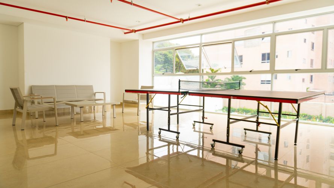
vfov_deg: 45.7
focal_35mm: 25
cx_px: 167
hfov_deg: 73.7
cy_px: 94
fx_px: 223
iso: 100
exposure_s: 1/160
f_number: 3.5
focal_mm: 16
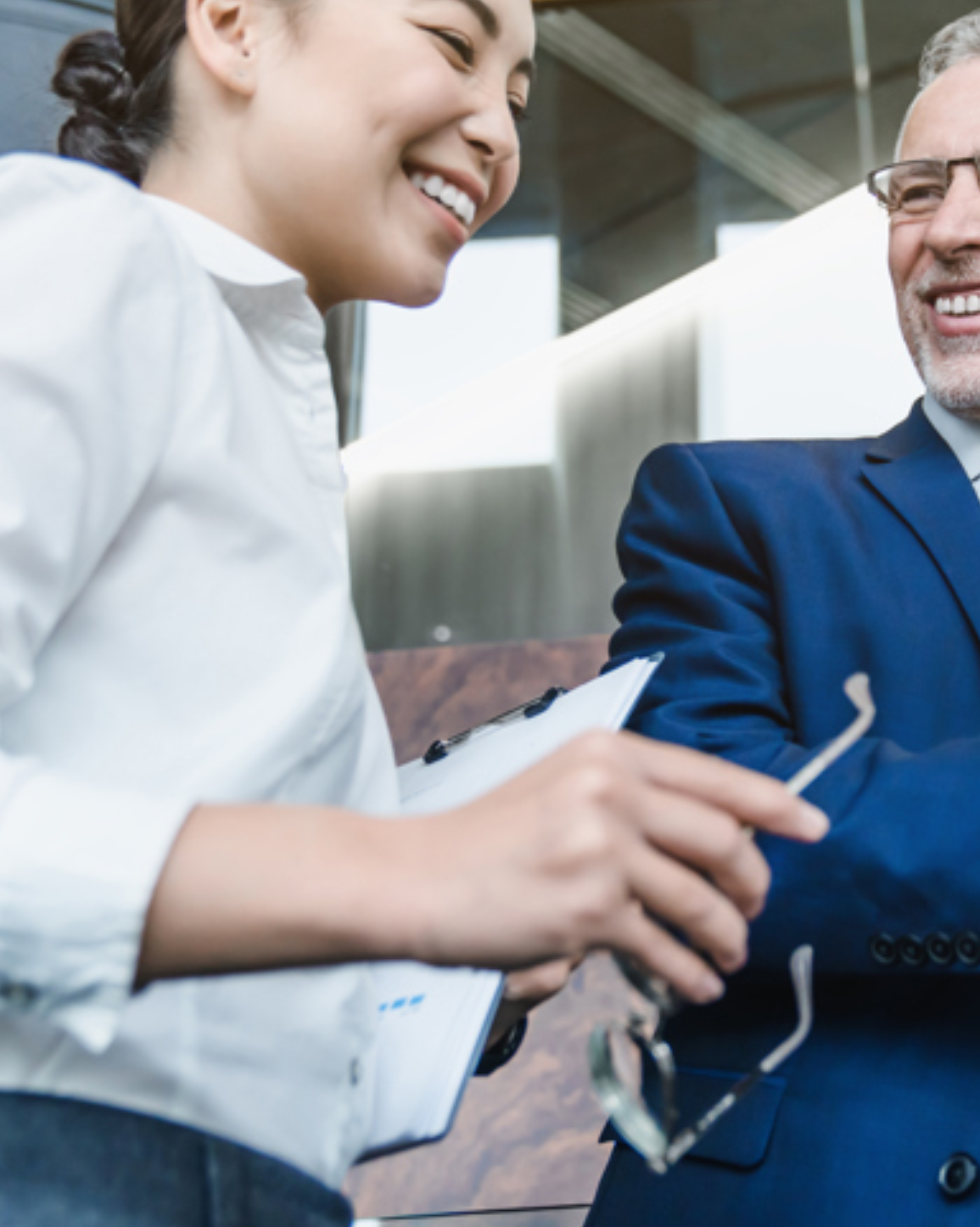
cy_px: 514
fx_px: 2105
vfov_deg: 32.4
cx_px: 850
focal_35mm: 58
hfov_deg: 25.5
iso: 800
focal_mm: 31
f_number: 2.8
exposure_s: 1/160
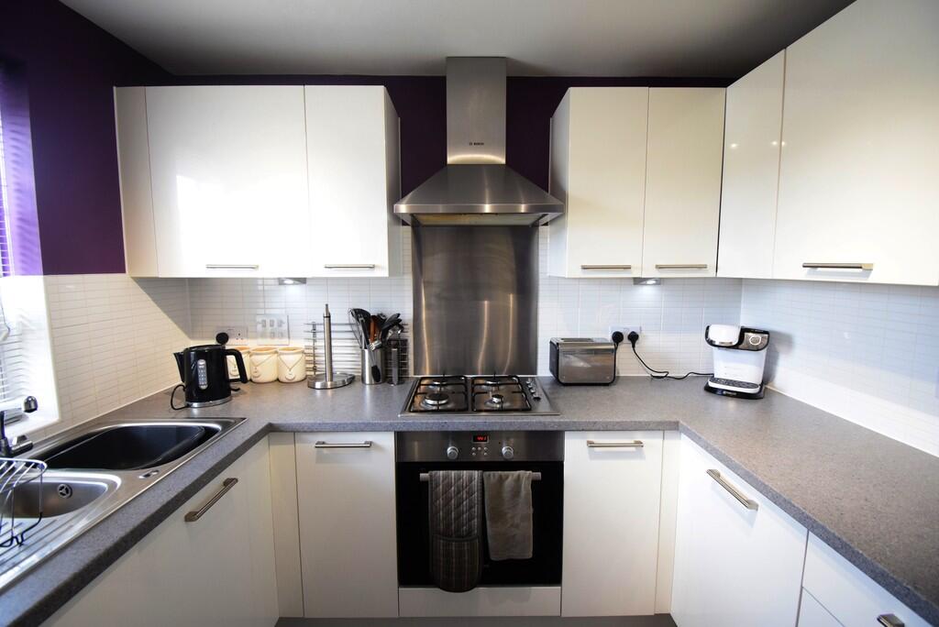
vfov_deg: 77.4
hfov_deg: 100.4
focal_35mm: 15
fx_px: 391
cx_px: 470
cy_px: 314
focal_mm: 10
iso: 1600
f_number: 4.5
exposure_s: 1/60
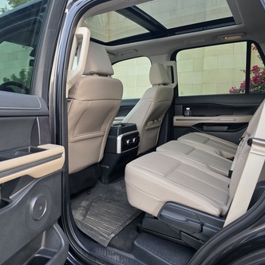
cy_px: 133
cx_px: 104
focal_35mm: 28
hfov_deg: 56.8
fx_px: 243
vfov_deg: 57.3
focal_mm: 6.3
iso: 160
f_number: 1.7
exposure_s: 1/180
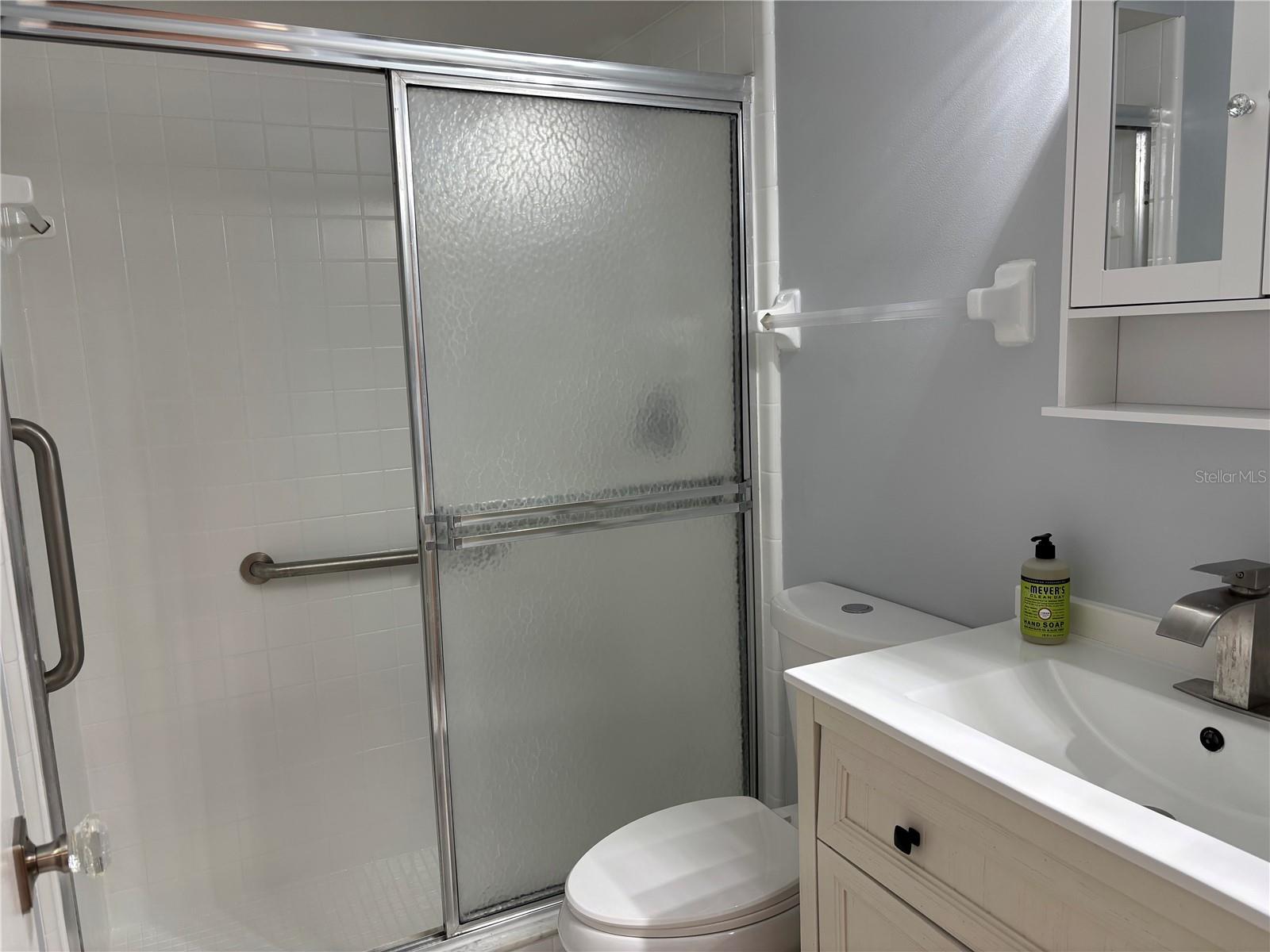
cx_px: 635
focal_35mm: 26
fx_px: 954
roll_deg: +2.7
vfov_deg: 53.1
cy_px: 476
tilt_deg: -8.3
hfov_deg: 67.3
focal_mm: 5.96
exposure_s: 1/60
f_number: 1.6
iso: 64
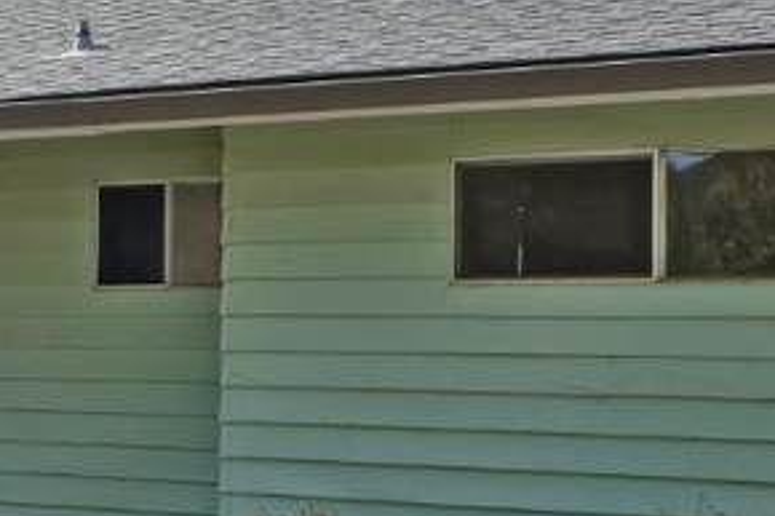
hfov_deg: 22.1
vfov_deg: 16.2
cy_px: 314
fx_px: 1807
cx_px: -195
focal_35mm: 84
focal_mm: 19
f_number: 7.1
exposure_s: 1/200
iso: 100
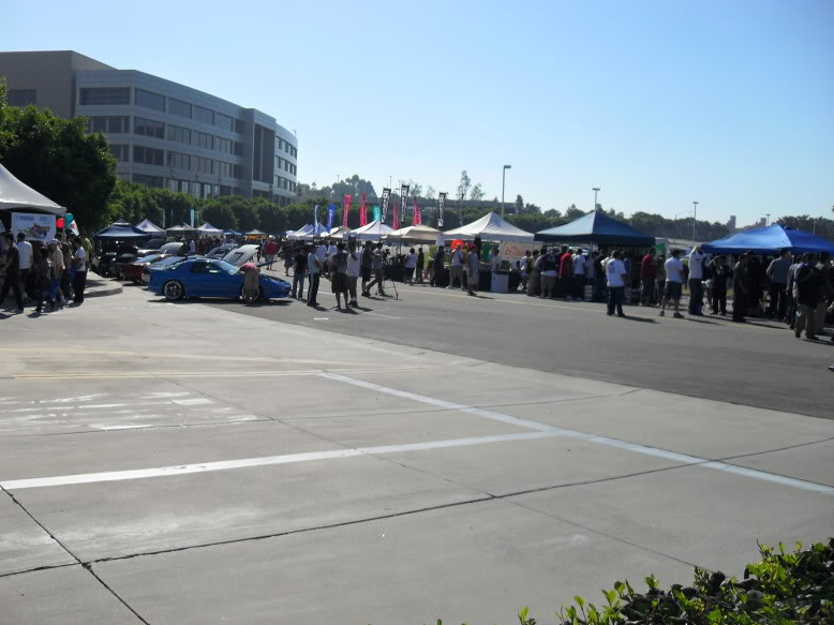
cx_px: 409
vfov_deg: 39.6
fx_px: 867
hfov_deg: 51.4
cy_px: 316
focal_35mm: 36
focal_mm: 6.2
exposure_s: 1/350
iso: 100
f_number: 8.9
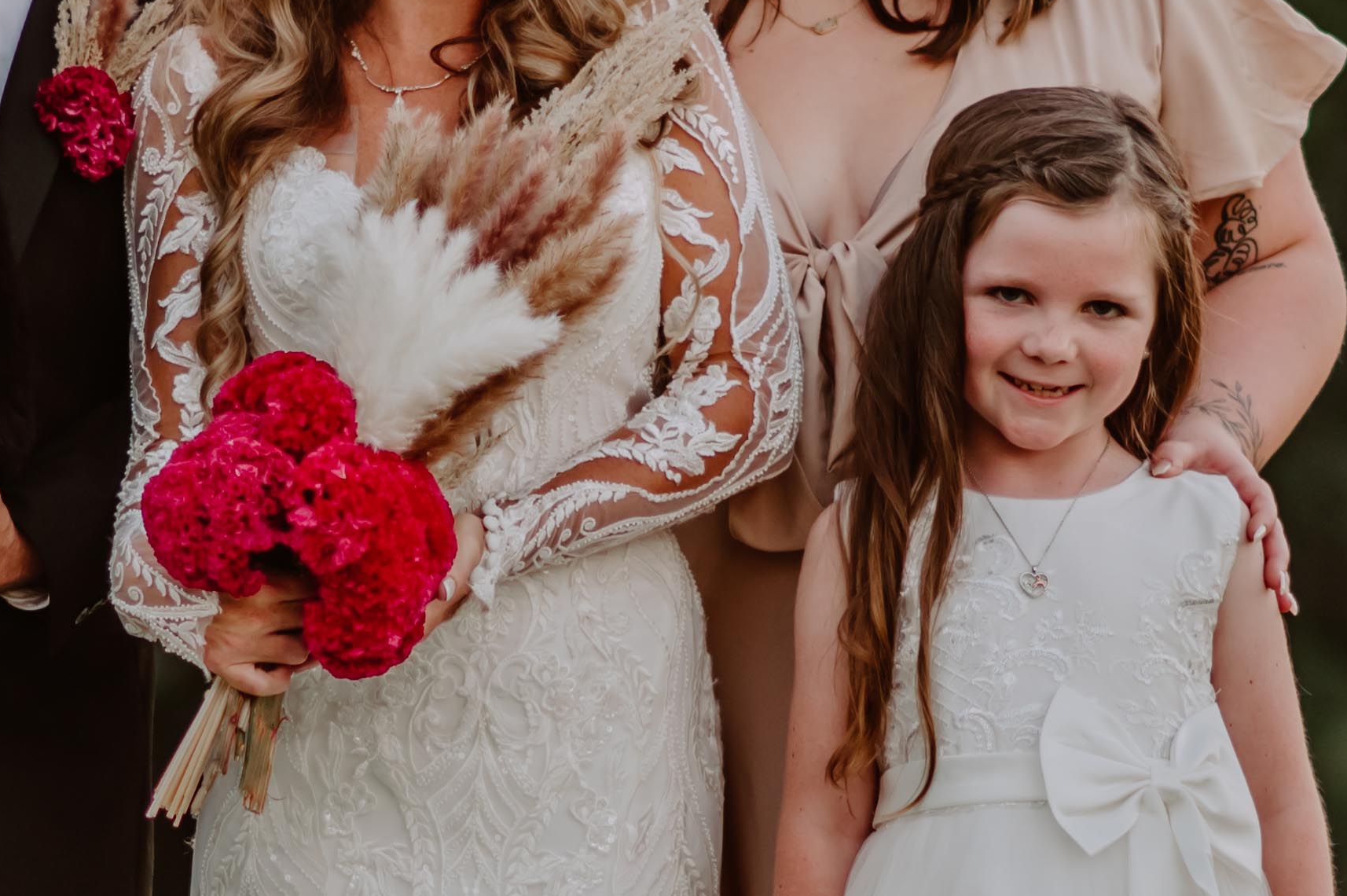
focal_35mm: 300
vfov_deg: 4.6
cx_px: 403
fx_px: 11216
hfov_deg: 6.9
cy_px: 670
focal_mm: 85
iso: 200
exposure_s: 1/400
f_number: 1.8
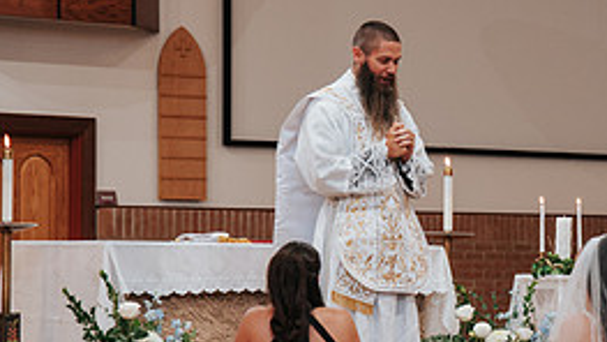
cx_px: 517
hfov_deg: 10.0
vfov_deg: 5.6
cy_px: 255
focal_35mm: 215
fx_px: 3461
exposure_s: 1/200
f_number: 4
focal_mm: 92
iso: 1000
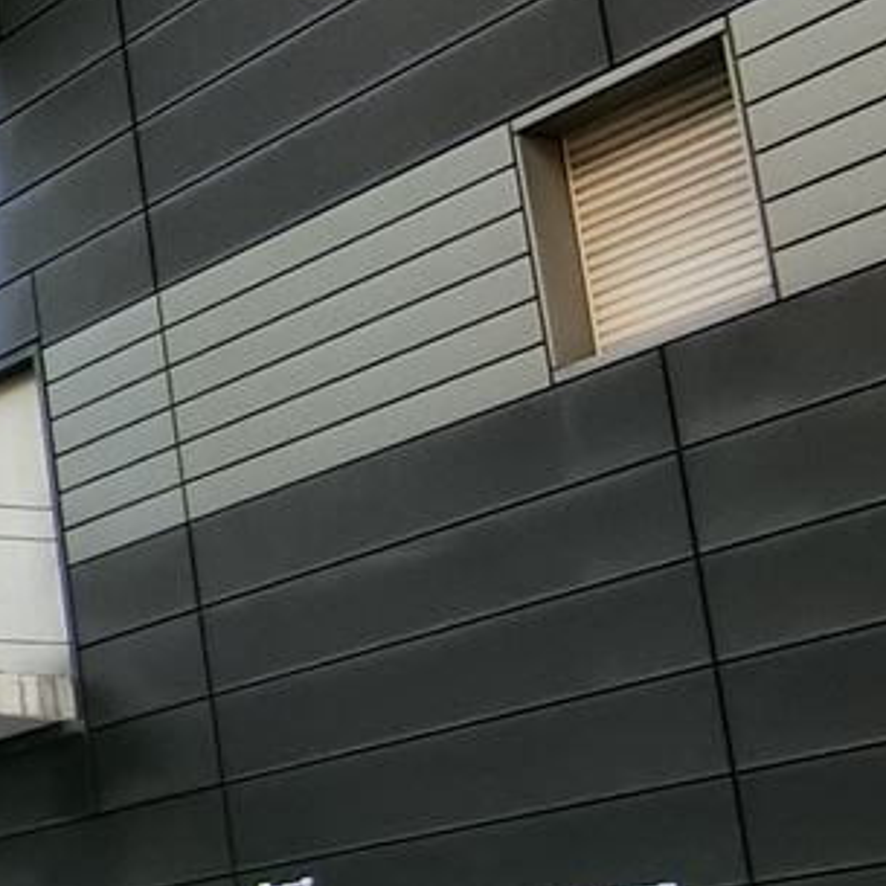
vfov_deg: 19.5
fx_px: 2548
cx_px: -871
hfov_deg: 15.7
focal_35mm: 88
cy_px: 744
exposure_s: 1/200
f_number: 2.7
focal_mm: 4.06
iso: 80
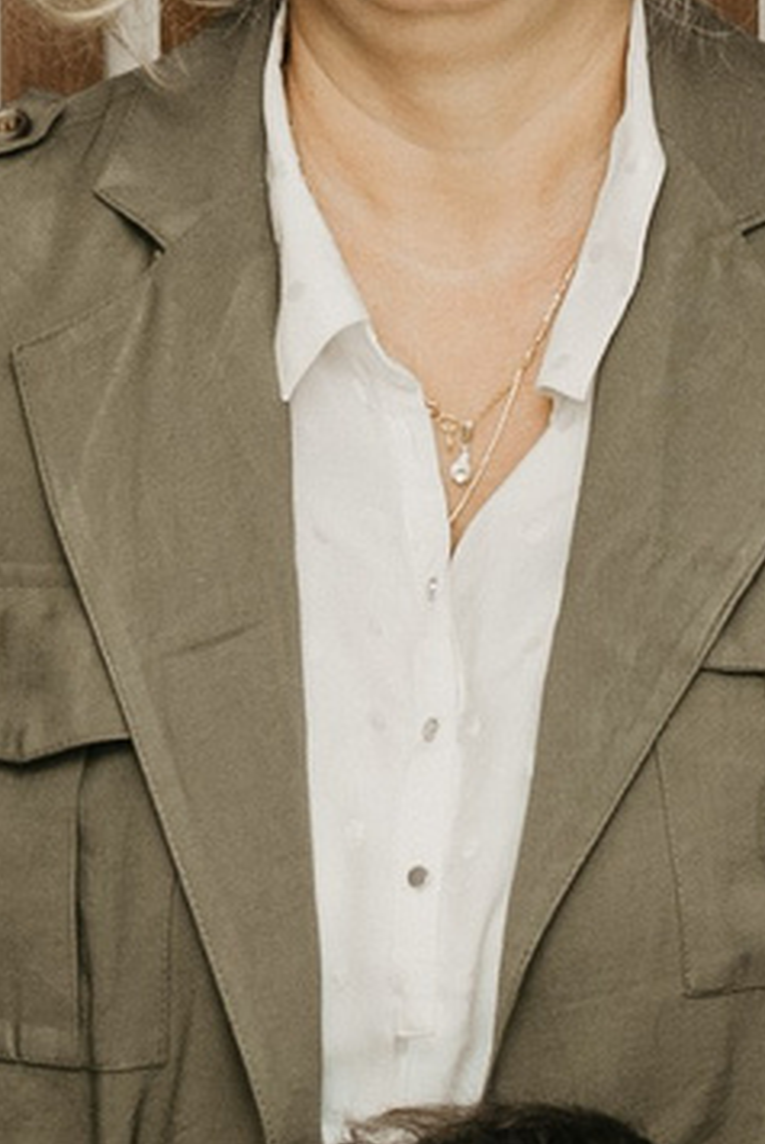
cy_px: 152
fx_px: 6585
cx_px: 341
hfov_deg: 6.6
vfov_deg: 9.9
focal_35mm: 207
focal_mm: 24
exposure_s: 1/160
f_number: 4
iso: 160
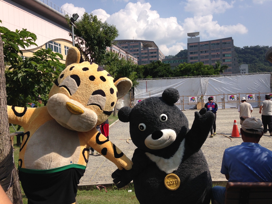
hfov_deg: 55.4
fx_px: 259
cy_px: 102
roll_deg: +2.4
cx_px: 136
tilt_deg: -0.9
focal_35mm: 33
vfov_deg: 42.9
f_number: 2.4
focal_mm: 4.12
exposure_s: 1/1938
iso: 50
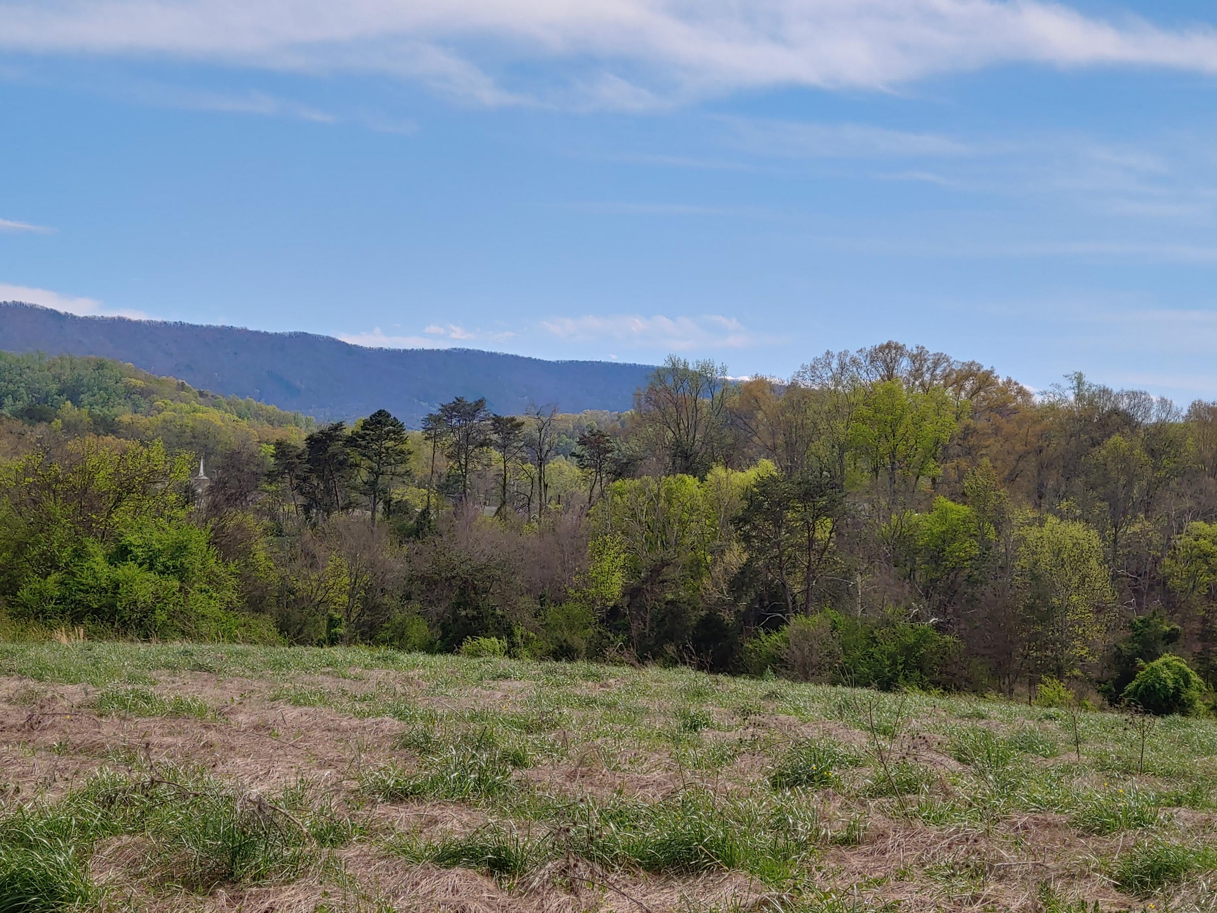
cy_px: 456
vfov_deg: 23.7
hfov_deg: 31.2
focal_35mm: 62
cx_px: 608
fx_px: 2180
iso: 50
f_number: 2.4
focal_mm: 5.88
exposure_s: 1/752
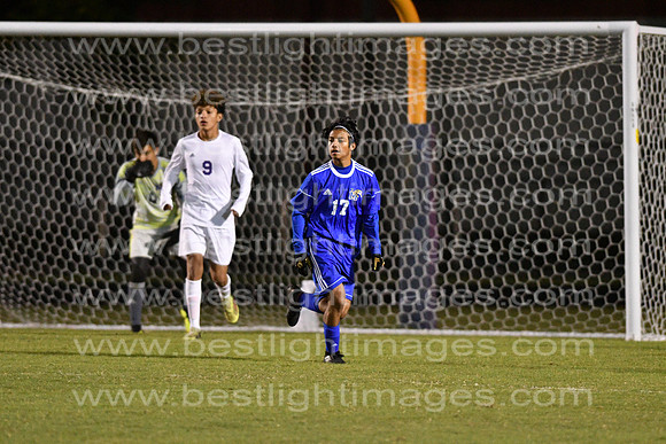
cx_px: 333
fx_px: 8327
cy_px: 222
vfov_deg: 3.1
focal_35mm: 450
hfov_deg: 4.6
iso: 10000
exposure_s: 1/640
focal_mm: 300
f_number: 3.5
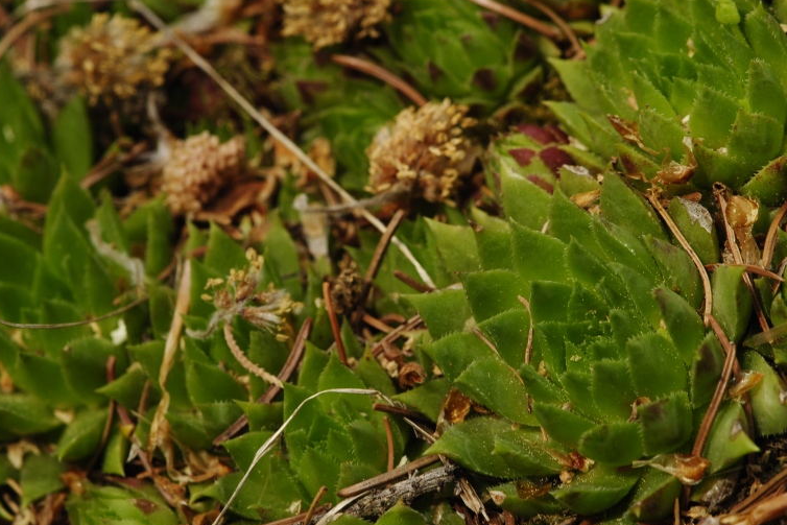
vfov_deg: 10.1
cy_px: 261
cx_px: 386
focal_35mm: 136
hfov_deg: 15.1
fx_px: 2963
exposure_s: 1/250
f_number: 9
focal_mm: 85
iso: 200
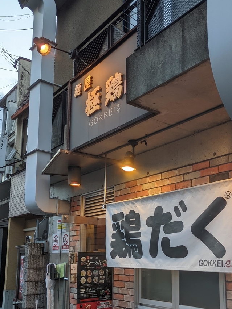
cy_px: 199
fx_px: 340
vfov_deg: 48.4
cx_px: 140
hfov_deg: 37.5
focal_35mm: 38
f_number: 1.73
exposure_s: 1/121
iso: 47
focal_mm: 4.38
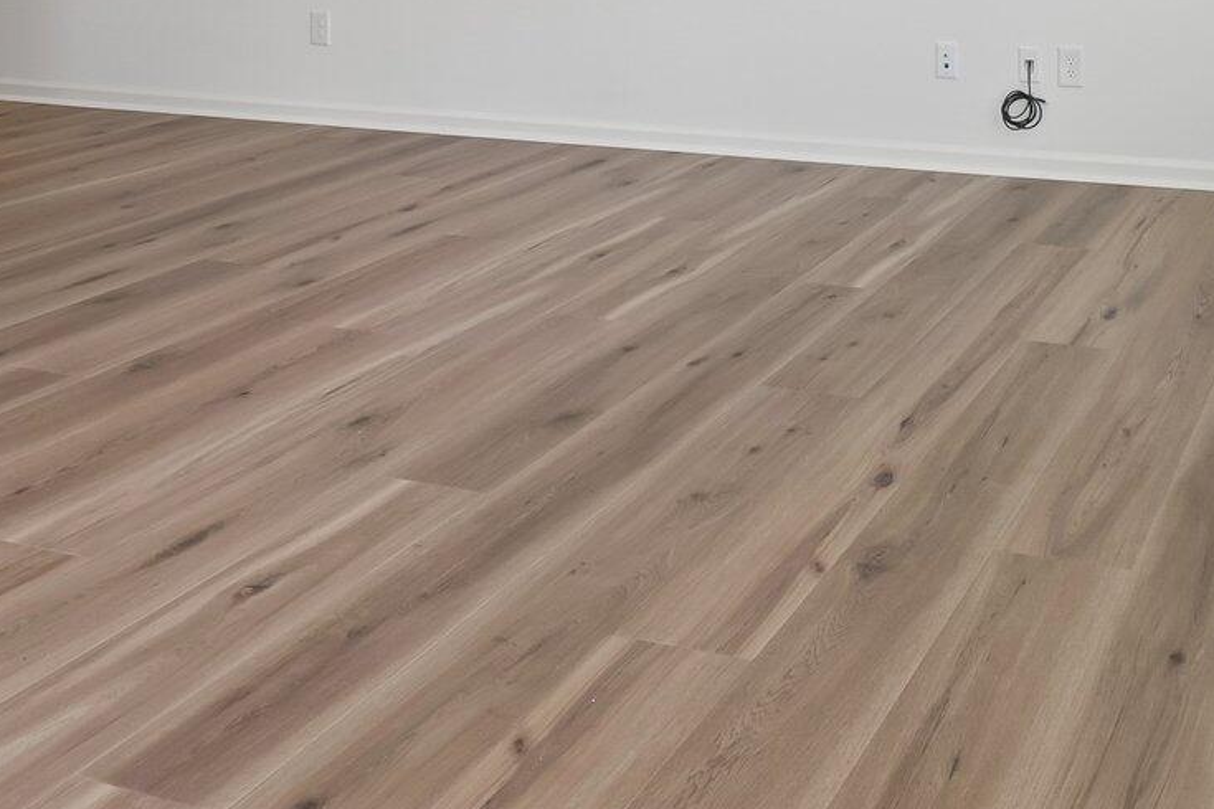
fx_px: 1315
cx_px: 1098
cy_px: -177
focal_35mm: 39
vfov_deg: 29.2
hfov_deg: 44.9
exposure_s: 1/30
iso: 200
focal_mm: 14
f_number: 9
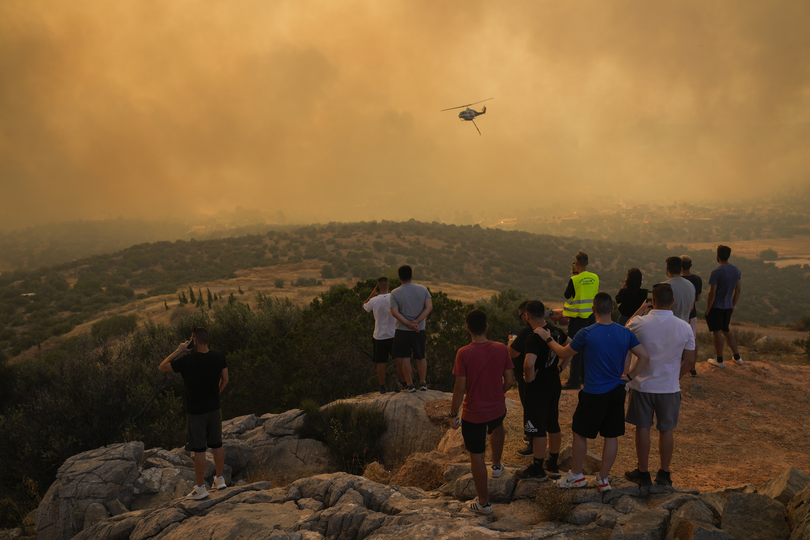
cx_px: 405
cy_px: 270
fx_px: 765
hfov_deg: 55.8
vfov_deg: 38.9
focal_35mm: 34
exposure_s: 1/250
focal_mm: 34
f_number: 5.6
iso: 100
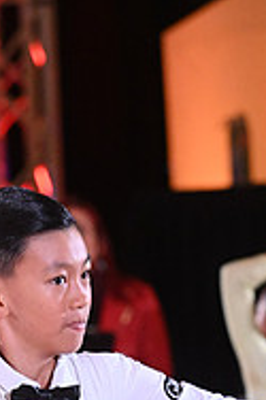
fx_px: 5996
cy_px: 615
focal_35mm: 540
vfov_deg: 3.8
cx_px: 29
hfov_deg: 2.5
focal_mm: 175
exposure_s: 1/400
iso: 5000
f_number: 5.6
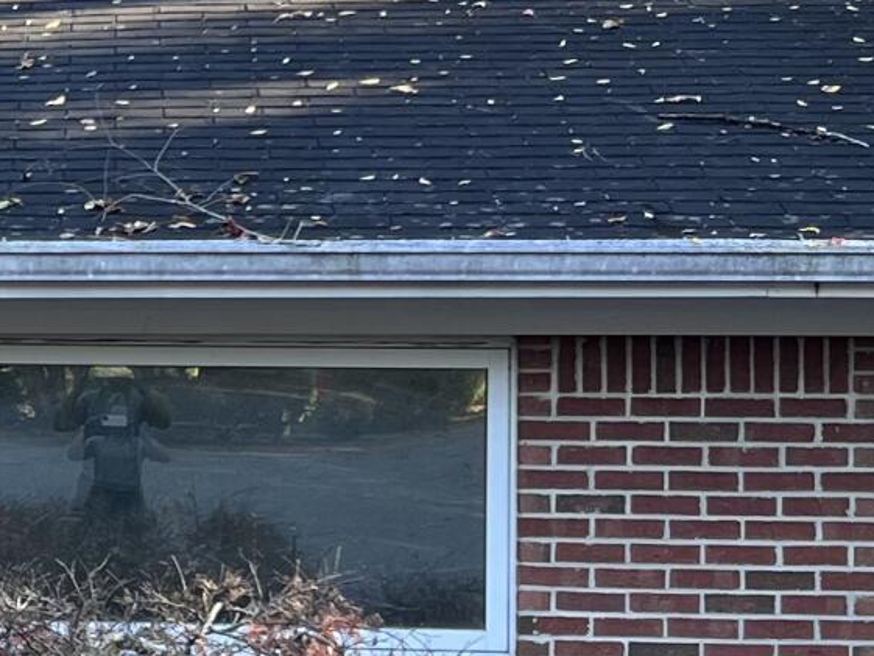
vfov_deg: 10.7
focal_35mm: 139
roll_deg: -0.6
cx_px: -246
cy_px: 344
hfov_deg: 13.7
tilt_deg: -0.4
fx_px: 3510
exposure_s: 1/121
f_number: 1.5
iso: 50
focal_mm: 5.7
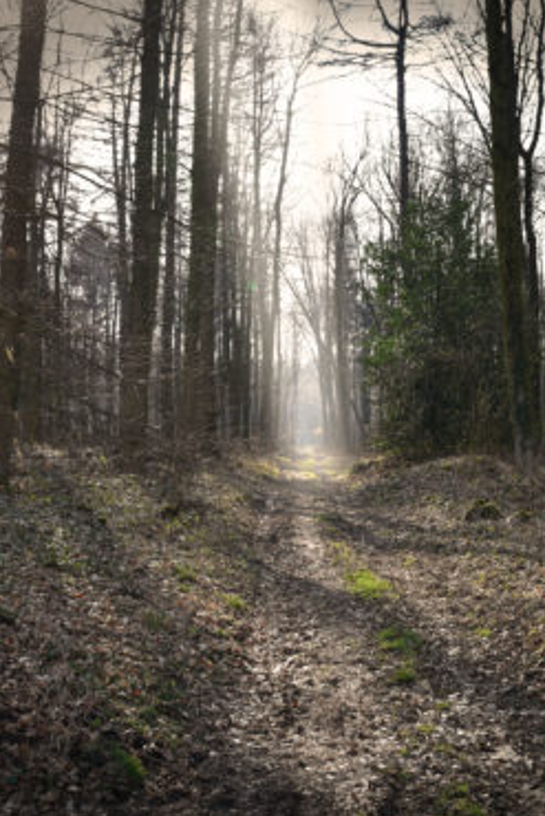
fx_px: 1202
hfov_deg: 25.5
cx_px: 335
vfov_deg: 37.5
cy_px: 410
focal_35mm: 53
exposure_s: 1/250
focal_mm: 35
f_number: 8
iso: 320
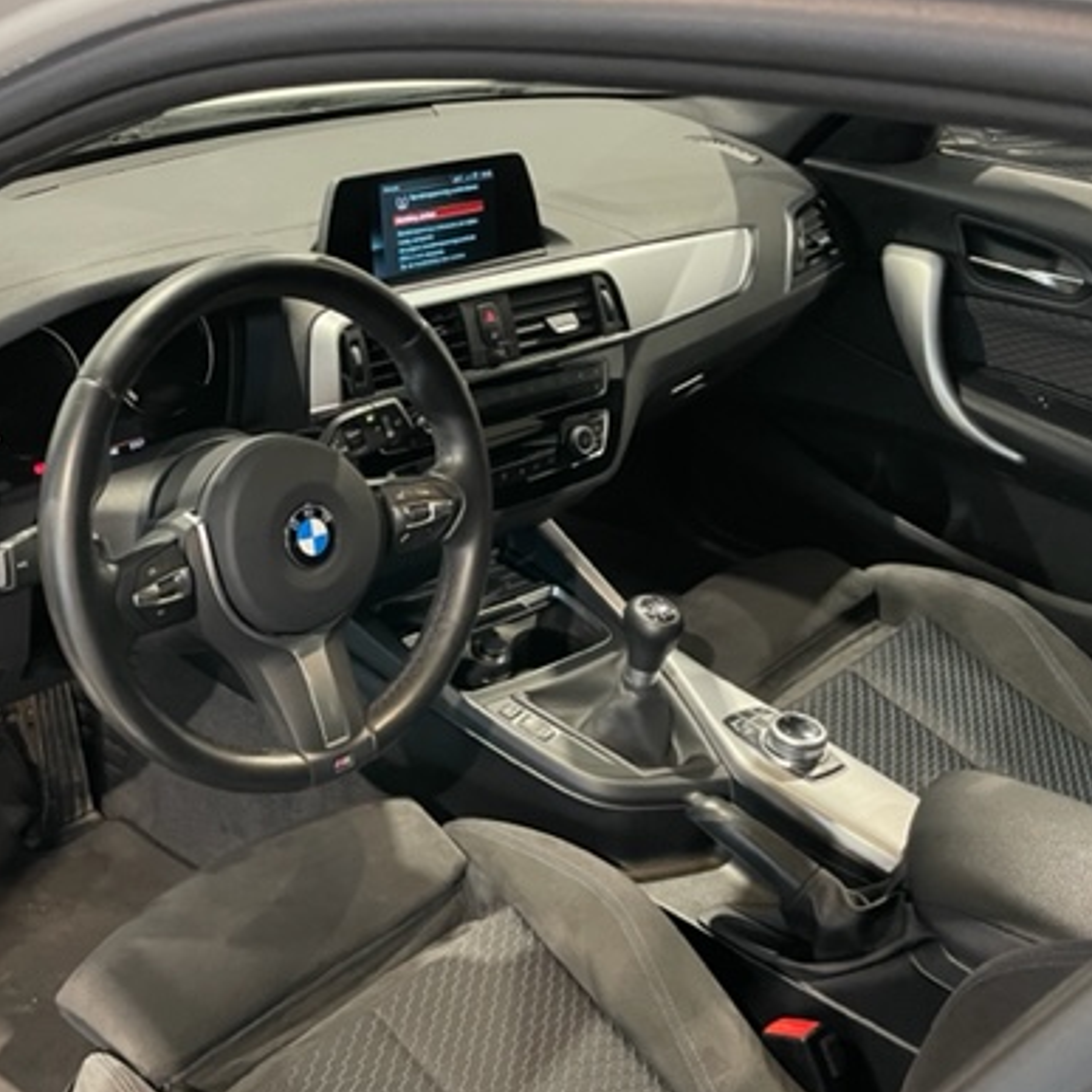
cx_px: 353
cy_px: 609
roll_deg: -3.6
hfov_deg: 43.2
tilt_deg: -34.6
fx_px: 1356
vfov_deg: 43.8
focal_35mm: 38
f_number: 1.6
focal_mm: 4.2
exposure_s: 1/33
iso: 500
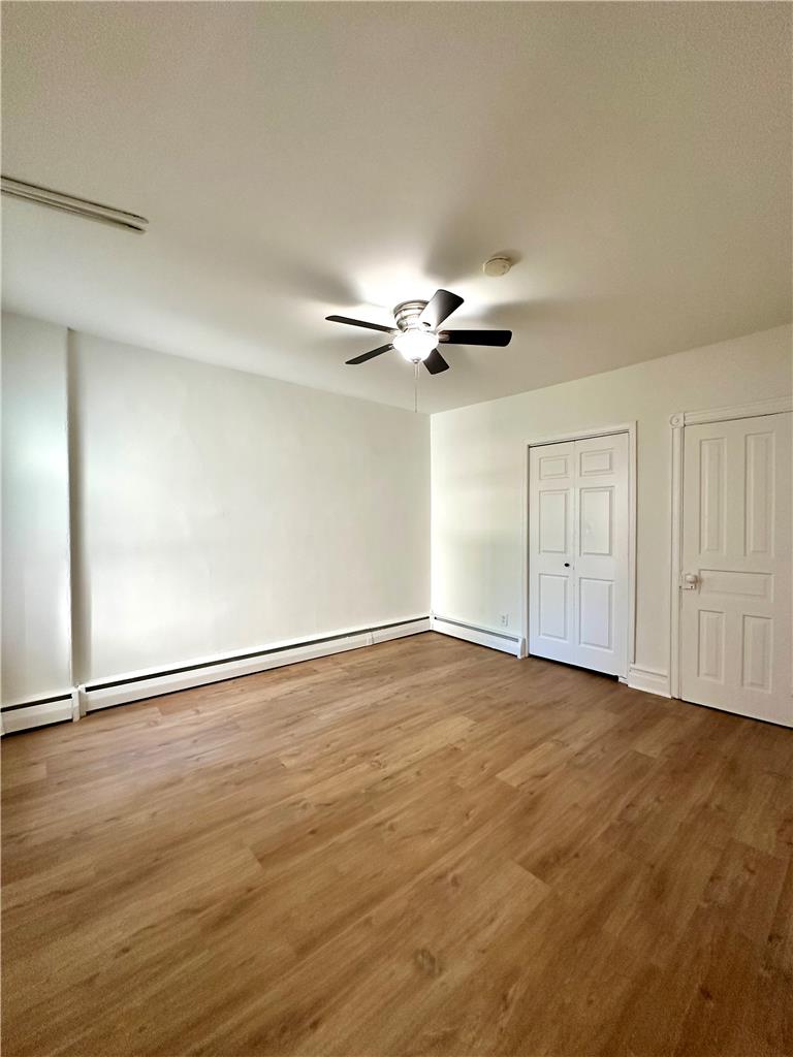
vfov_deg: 102.1
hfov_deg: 85.7
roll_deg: -1.1
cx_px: 396
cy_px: 528
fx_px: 428
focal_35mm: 14
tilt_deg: +0.1
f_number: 2.2
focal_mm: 2.22
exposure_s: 1/60
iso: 200
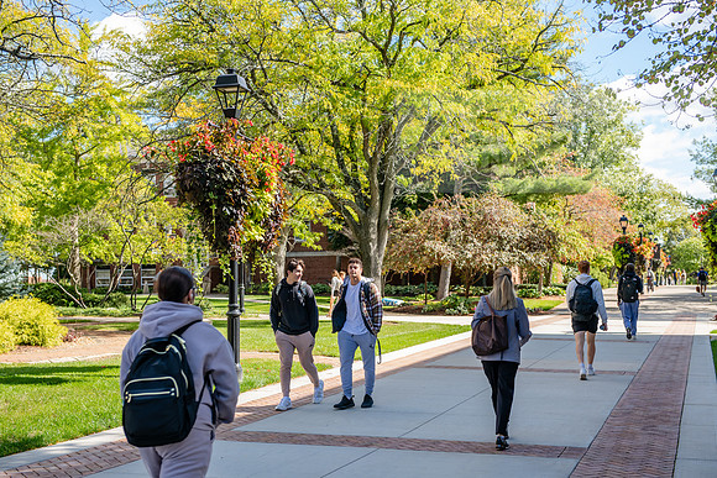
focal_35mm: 52
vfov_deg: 26.0
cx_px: 358
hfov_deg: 38.2
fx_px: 1036
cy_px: 239
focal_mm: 52
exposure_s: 1/400
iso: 200
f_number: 4
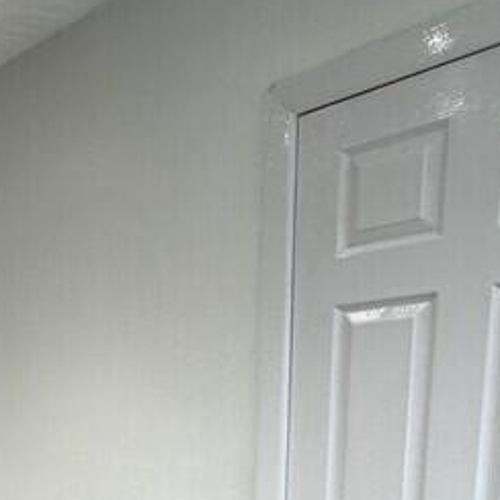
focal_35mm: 52
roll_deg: +4.2
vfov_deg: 28.6
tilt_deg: -13.7
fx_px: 850
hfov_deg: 29.4
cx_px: -59
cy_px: 596
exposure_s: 1/100
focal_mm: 2.22
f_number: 2.2
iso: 200
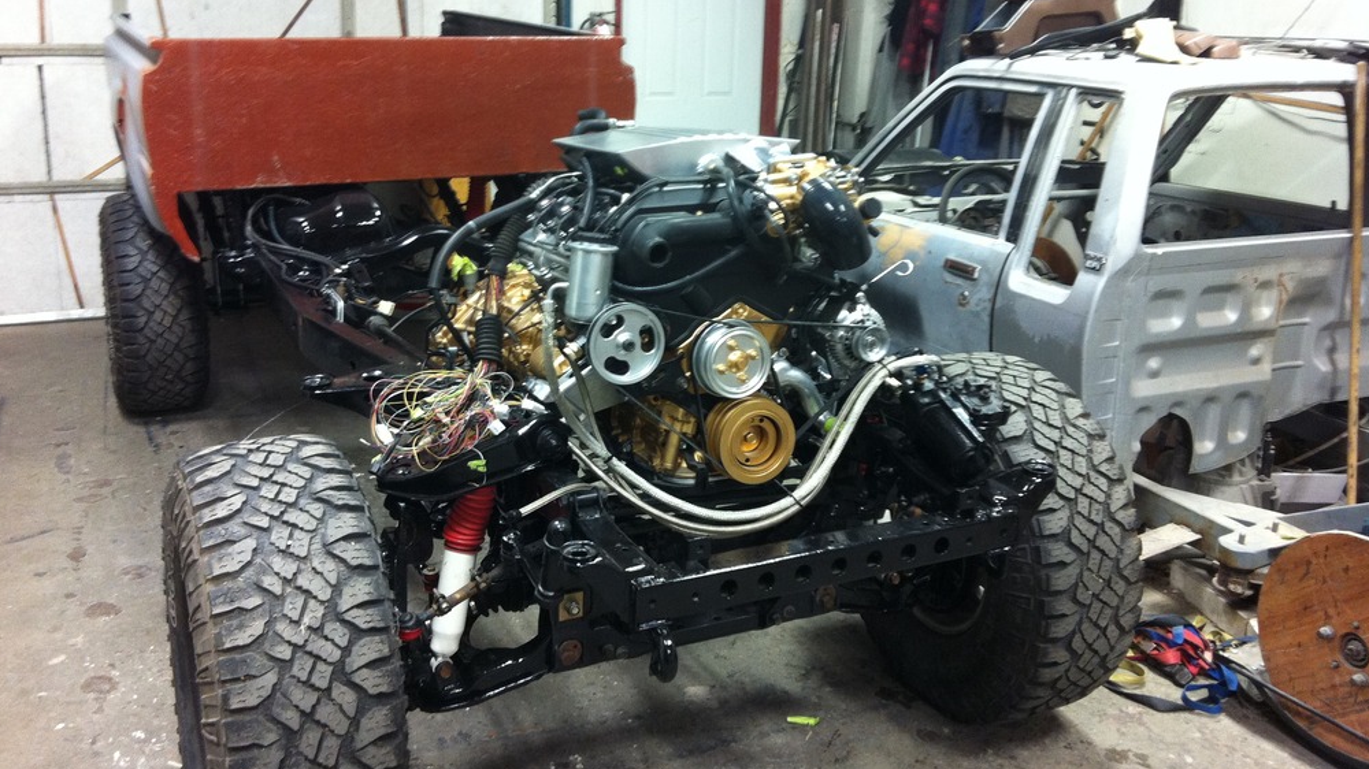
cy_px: 302
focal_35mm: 39
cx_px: 679
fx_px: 1415
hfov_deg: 51.6
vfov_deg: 30.3
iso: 125
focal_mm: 3.85
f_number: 2.8
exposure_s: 1/15
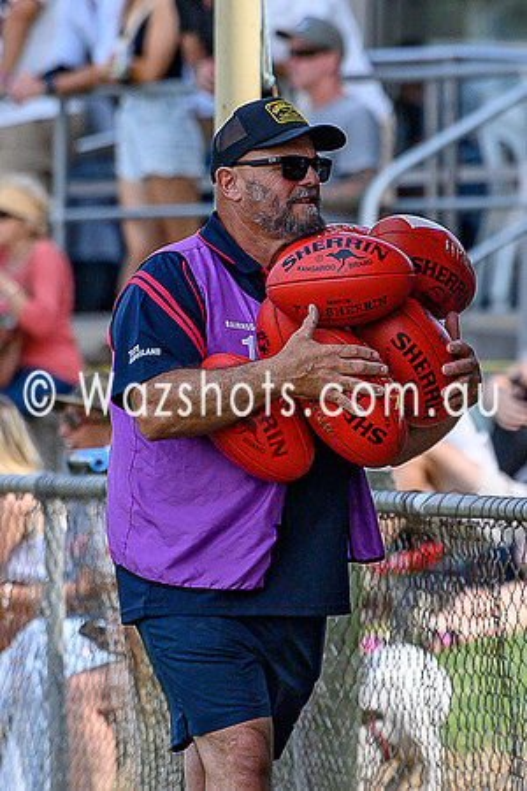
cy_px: 365
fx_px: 15631
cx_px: 298
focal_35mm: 712
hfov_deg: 1.9
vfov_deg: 2.9
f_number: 4
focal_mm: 200
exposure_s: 1/2000
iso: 400
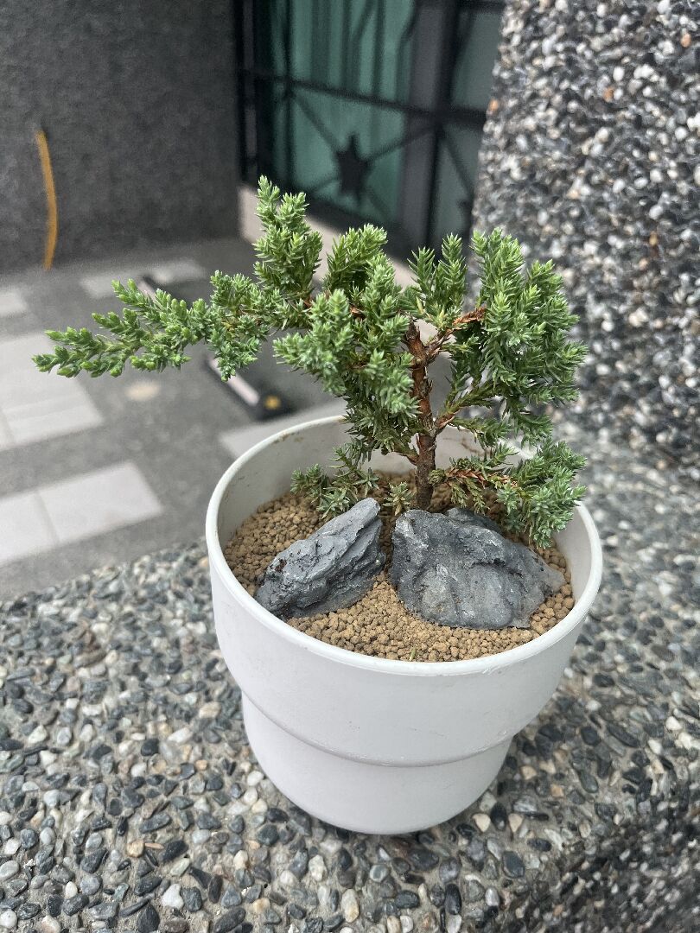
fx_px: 701
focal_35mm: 26
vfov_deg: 67.3
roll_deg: -1.9
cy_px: 466
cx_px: 350
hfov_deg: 53.1
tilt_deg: -33.2
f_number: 1.6
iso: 100
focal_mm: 5.1
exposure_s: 1/121
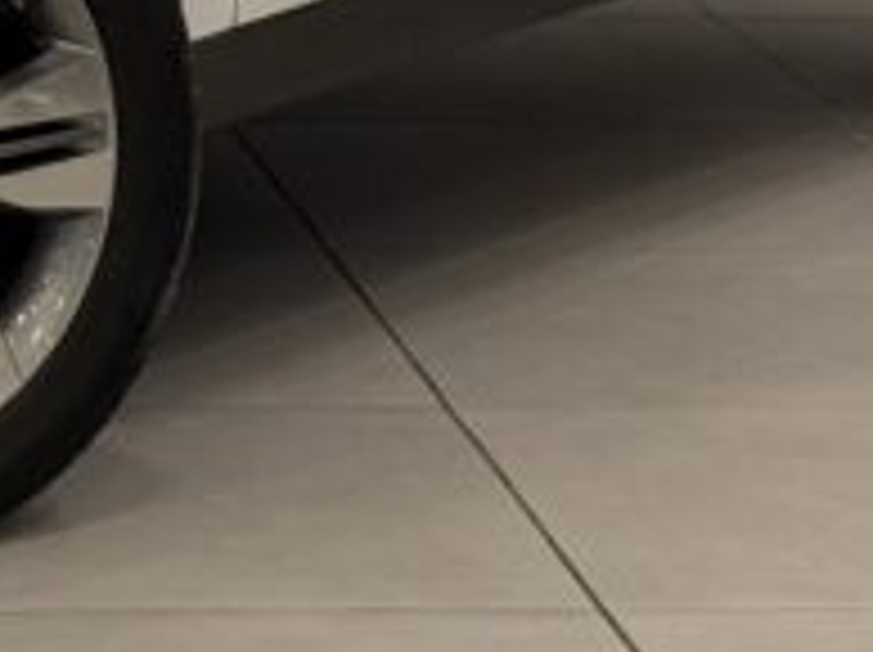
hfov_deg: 7.7
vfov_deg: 5.7
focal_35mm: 254
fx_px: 6398
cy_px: -549
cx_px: -446
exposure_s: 1/60
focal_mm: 6.76
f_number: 1.78
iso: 125
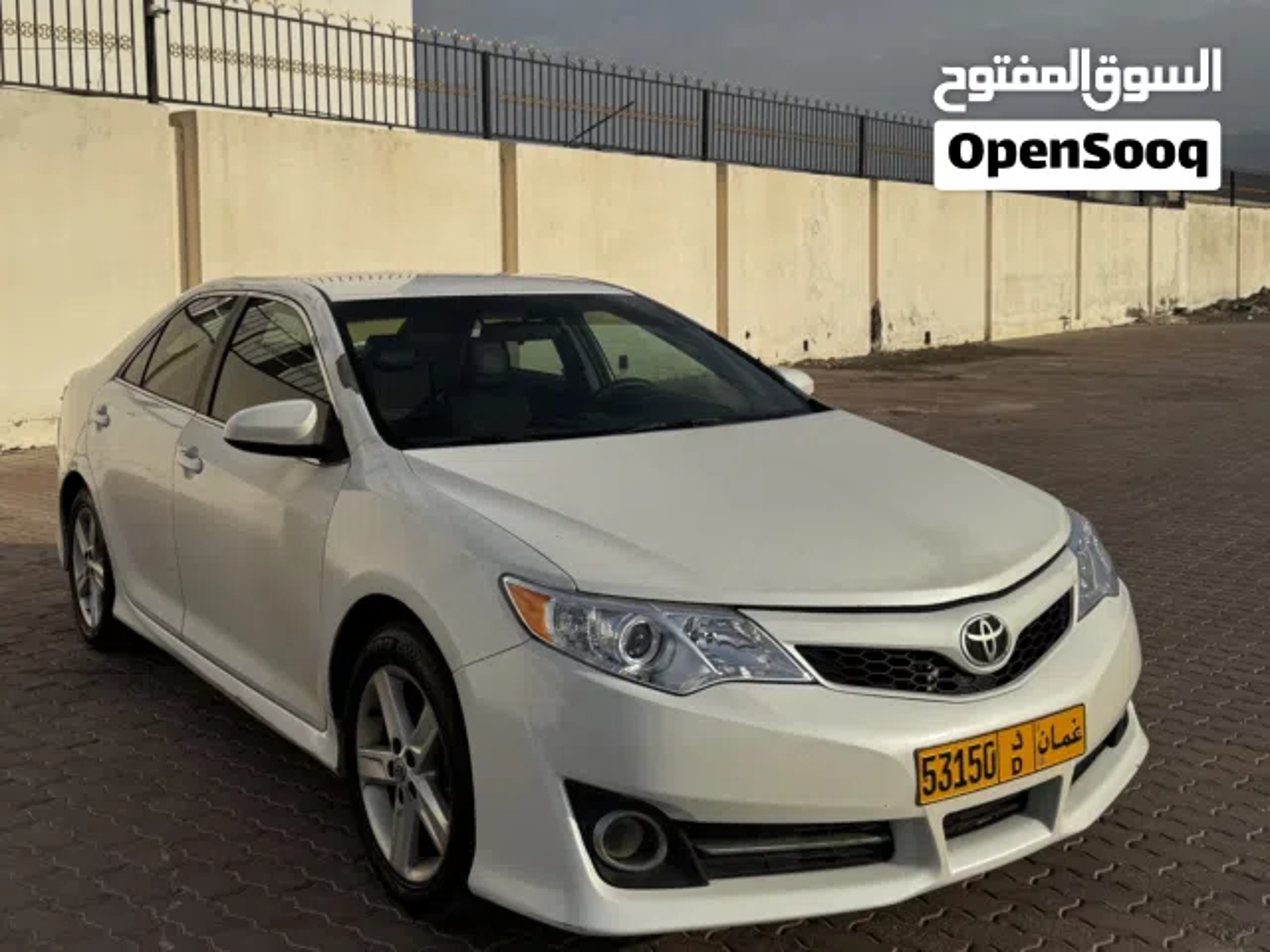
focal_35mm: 24
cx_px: 635
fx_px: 881
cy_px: 476
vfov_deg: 56.8
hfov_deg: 71.6
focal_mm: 6.76
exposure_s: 1/2959
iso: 80
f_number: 1.78
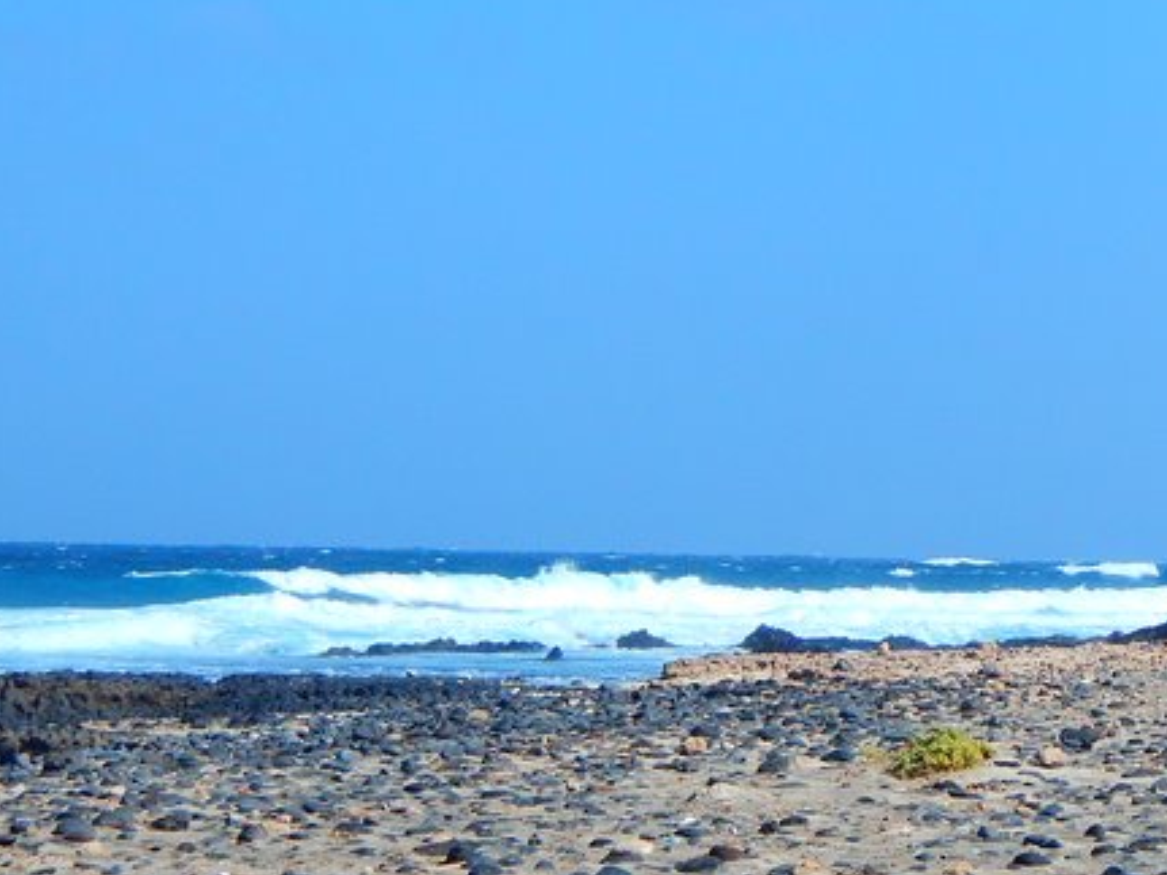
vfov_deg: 10.2
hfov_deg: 13.4
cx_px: 1281
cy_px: 230
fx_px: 4887
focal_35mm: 145
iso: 125
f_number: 7.9
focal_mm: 10.9
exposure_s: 1/400
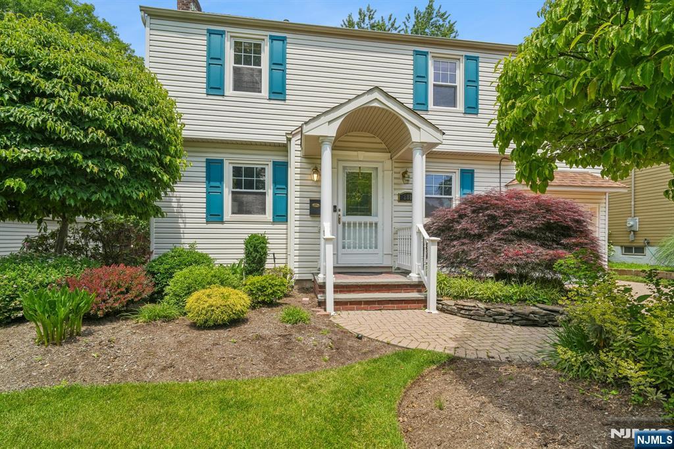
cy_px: 224
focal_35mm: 16
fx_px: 299
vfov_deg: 73.7
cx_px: 337
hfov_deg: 96.8
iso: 400
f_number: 8
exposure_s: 1/640
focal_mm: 16
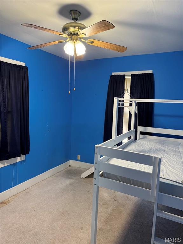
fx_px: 169
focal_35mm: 24
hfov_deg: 56.8
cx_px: 92
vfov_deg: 71.6
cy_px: 122
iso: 250
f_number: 1.78
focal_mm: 6.76
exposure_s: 1/60
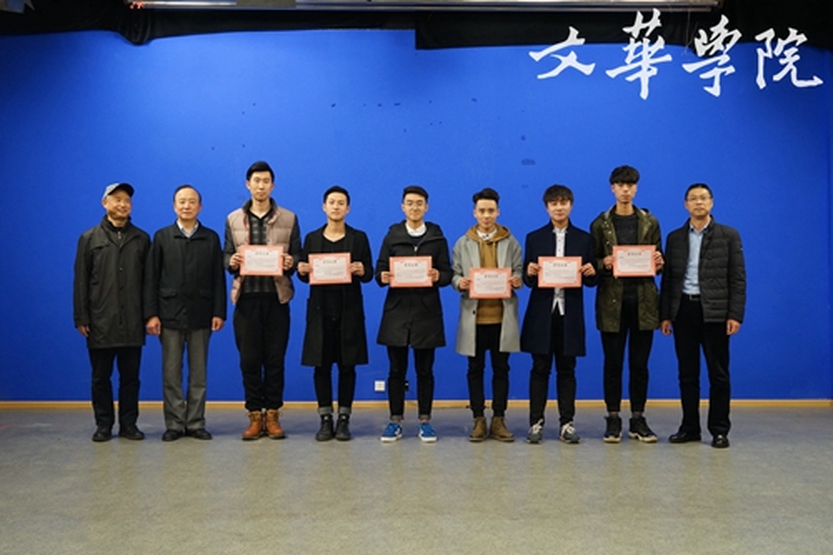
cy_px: 278
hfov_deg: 53.1
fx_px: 833
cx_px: 416
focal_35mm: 36
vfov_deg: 36.8
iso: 2500
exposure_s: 1/100
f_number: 8
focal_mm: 36
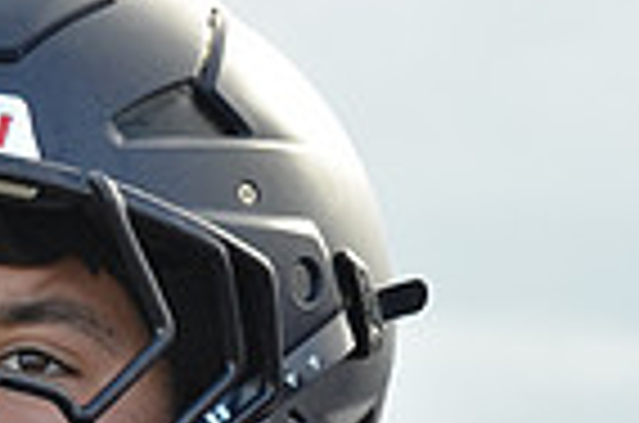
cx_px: -63
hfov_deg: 6.1
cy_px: 1184
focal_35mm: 337
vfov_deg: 4.0
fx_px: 5969
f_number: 6.3
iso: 500
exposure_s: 1/500
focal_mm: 55
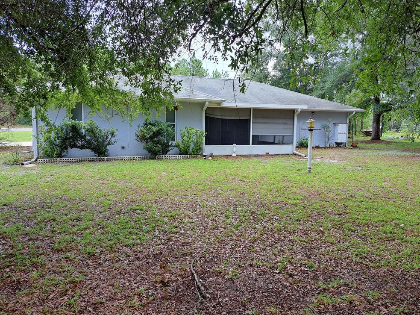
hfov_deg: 69.4
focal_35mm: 25
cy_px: 158
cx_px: 215
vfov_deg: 54.9
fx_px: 303
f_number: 1.8
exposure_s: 1/273
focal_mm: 5.23
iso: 50
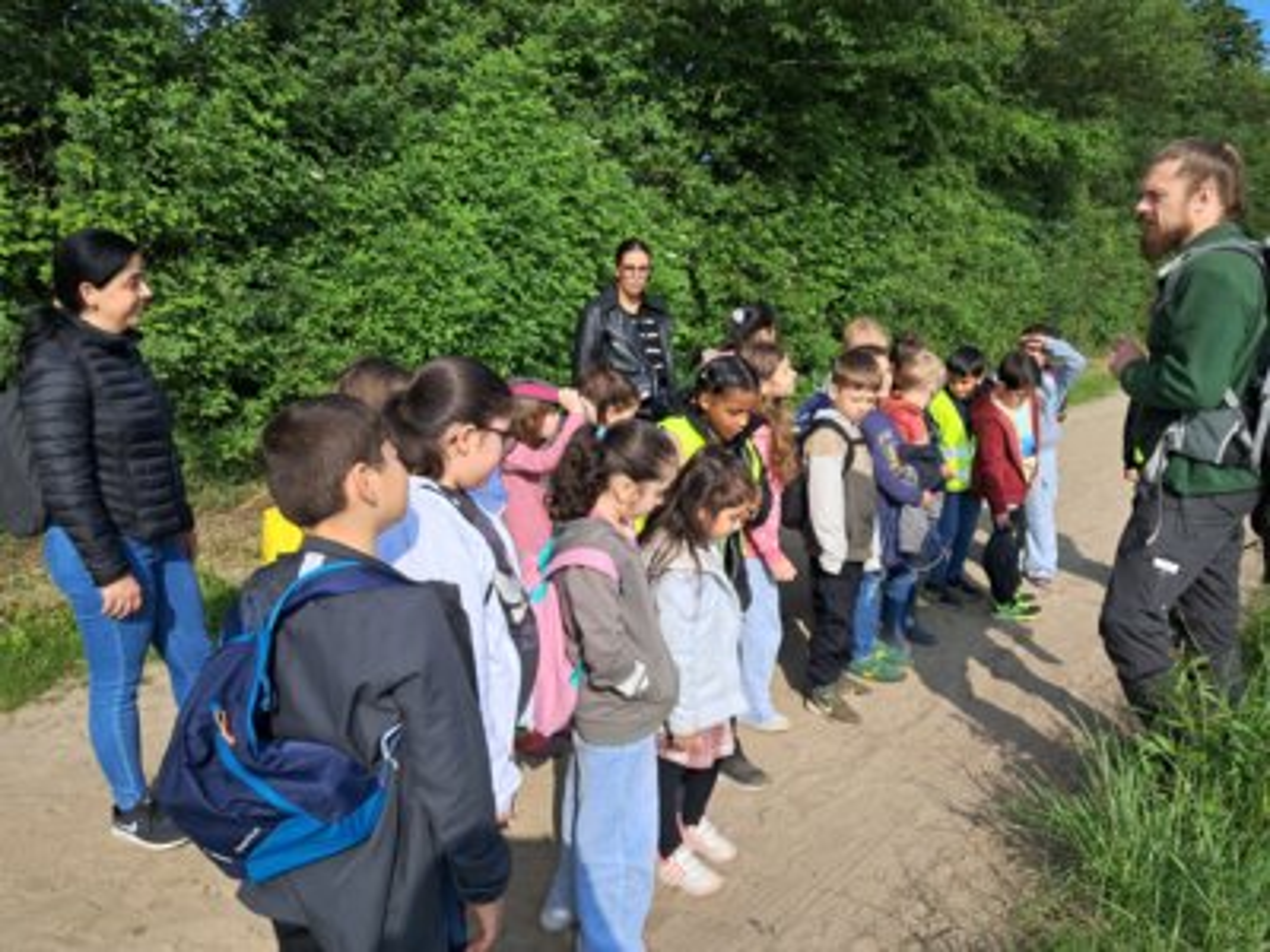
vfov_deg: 51.4
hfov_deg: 65.3
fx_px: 991
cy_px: 476
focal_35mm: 27
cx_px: 635
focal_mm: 4
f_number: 1.8
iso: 50
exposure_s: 1/797
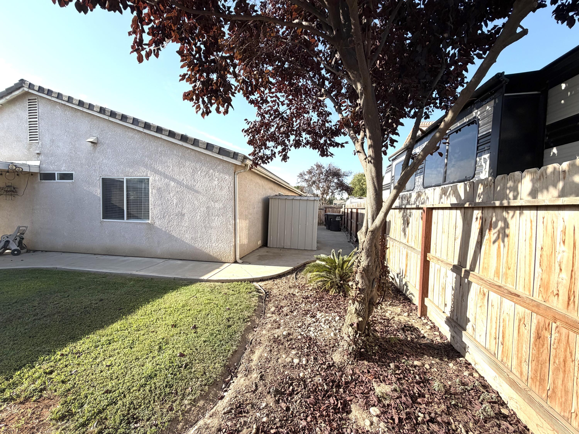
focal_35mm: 14
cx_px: 290
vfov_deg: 85.7
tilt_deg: -2.2
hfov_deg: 102.1
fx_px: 234
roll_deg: -1.2
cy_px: 217
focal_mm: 2.22
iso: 40
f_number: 2.2
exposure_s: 1/770
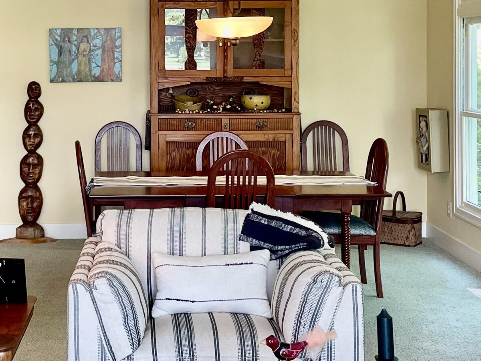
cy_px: 89
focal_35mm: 65
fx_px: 903
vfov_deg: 22.4
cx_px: 145
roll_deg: +0.8
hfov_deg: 29.5
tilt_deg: -0.8
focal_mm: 4.2
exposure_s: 1/120
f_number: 1.6
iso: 100
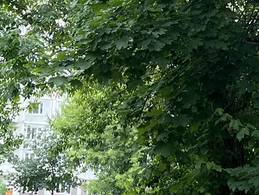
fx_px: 1040
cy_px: -5
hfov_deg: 14.2
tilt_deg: +12.0
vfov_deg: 10.6
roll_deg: -2.2
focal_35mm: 139
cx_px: 99
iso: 50
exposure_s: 1/325
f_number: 1.5
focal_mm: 5.7
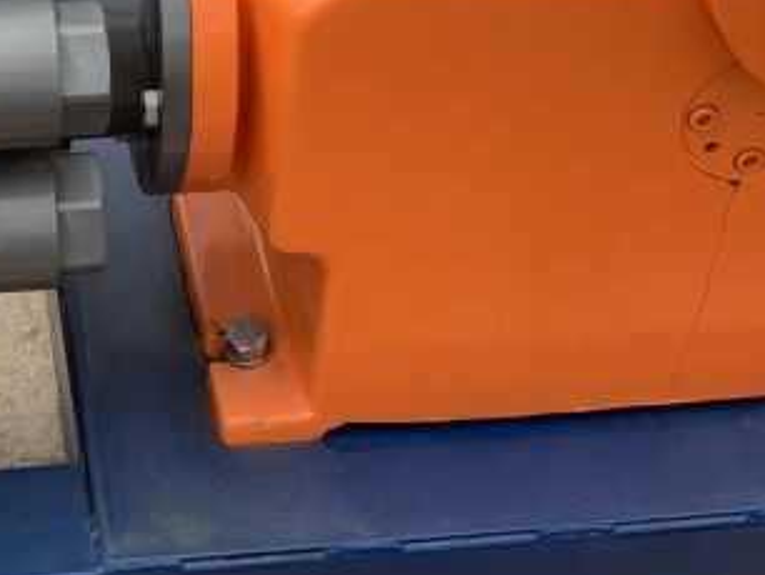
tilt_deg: -33.4
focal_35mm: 87
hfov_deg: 22.0
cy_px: -108
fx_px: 1924
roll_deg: -1.8
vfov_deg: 16.3
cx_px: 90
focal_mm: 4.25
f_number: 1.8
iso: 25
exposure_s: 1/1043
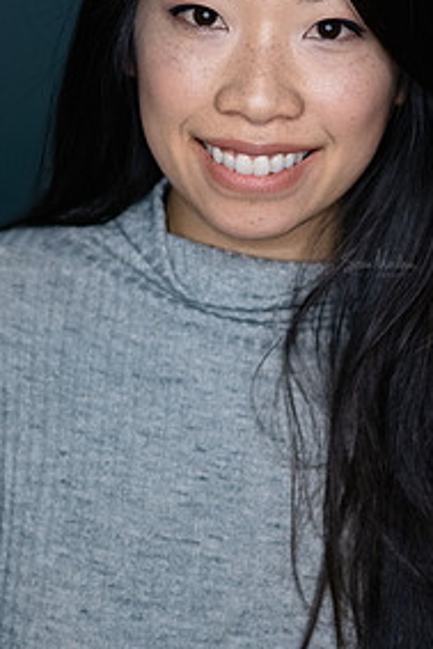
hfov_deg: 10.2
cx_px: 254
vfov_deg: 15.2
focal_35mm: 135
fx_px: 2432
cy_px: 227
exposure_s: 1/400
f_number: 3.5
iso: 2000
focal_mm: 85
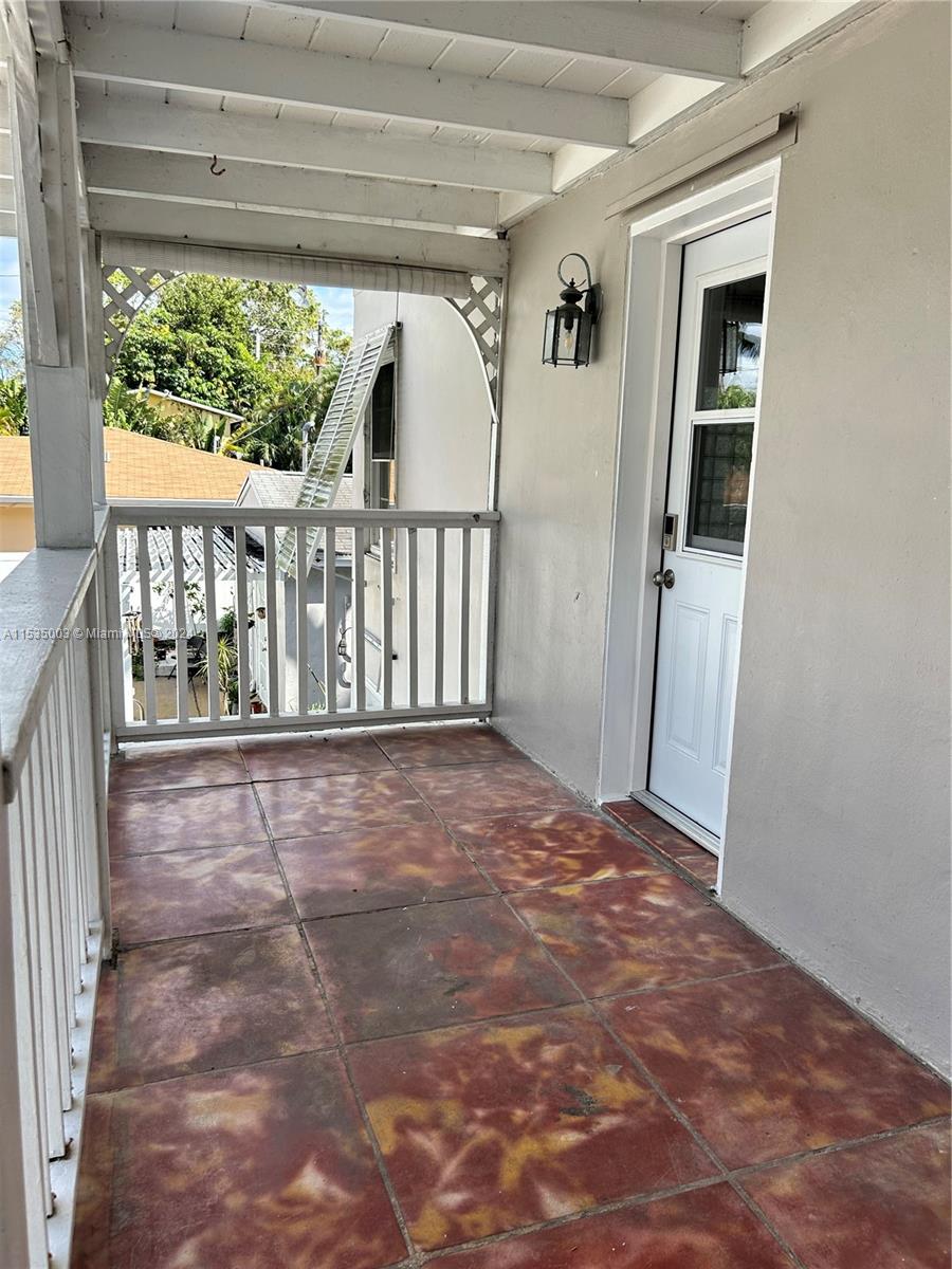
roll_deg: -1.9
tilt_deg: -10.0
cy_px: 634
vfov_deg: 67.3
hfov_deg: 53.1
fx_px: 953
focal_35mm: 26
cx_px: 476
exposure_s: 1/1171
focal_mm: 5.7
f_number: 1.5
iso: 50
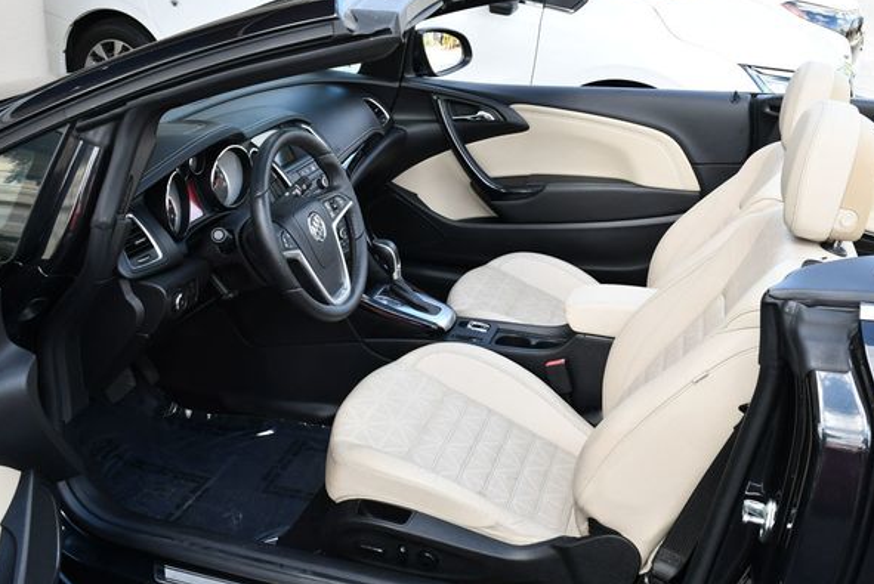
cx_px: 467
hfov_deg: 49.5
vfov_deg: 34.3
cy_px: 297
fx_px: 947
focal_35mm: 39
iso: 400
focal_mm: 18
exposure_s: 1/250
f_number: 5.6
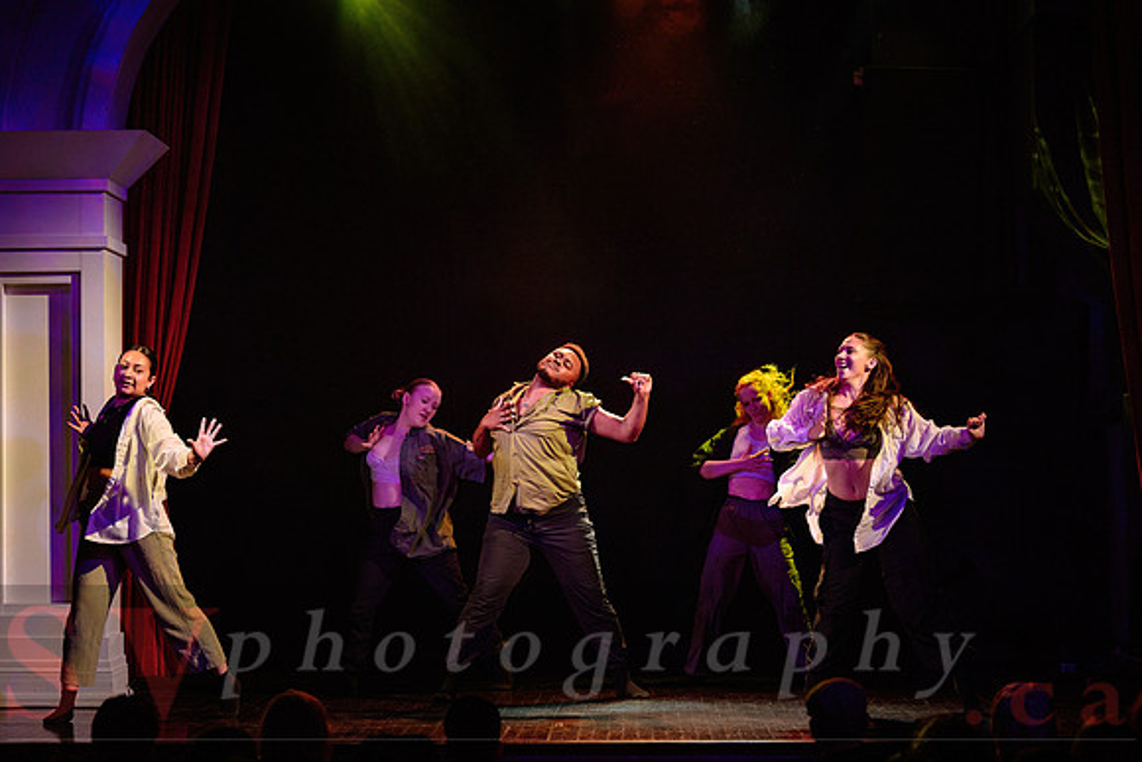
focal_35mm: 111
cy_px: 416
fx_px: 3526
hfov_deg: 18.4
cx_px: 571
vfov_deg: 12.3
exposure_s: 1/320
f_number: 2.8
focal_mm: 100
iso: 1600
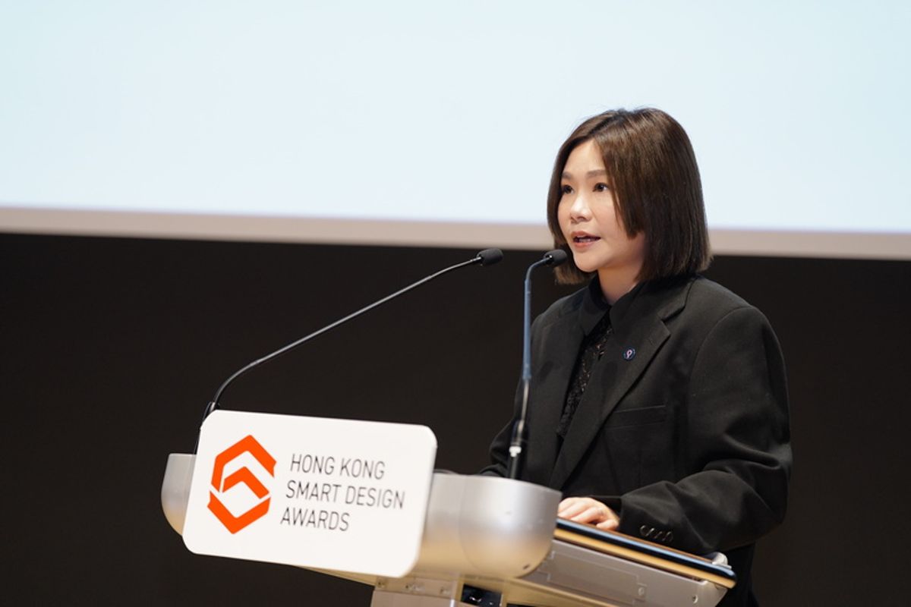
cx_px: 456
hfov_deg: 15.5
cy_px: 304
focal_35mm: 132
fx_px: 3340
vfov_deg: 10.4
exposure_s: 1/160
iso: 2000
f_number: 2.8
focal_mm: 132
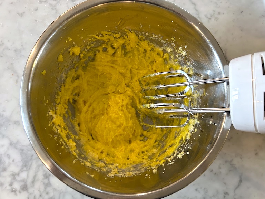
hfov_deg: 67.3
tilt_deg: -80.0
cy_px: 100
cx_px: 132
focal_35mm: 26
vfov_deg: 53.1
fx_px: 199
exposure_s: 1/60
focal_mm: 5.7
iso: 320
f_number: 1.5
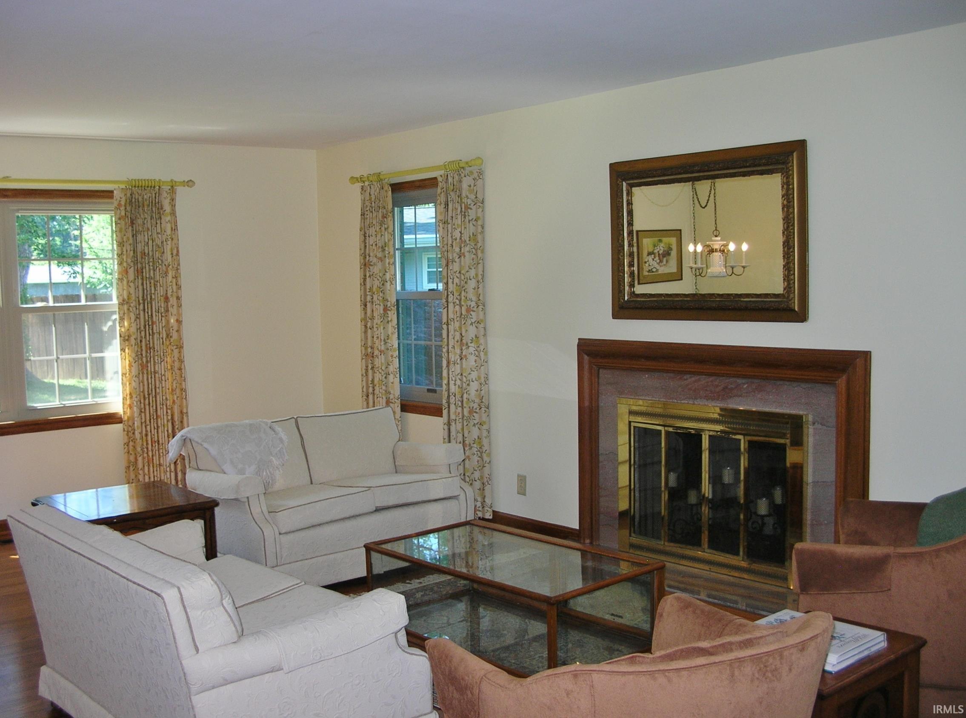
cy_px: 359
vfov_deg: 39.5
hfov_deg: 51.5
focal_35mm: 36
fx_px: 1002
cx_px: 483
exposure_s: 1/60.1
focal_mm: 6
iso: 52
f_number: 2.7
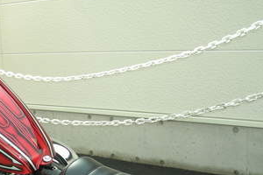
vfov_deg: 16.9
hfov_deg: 24.3
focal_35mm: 80
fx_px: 584
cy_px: 147
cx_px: 6
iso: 72
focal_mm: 5.7
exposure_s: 1/310
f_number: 2.8
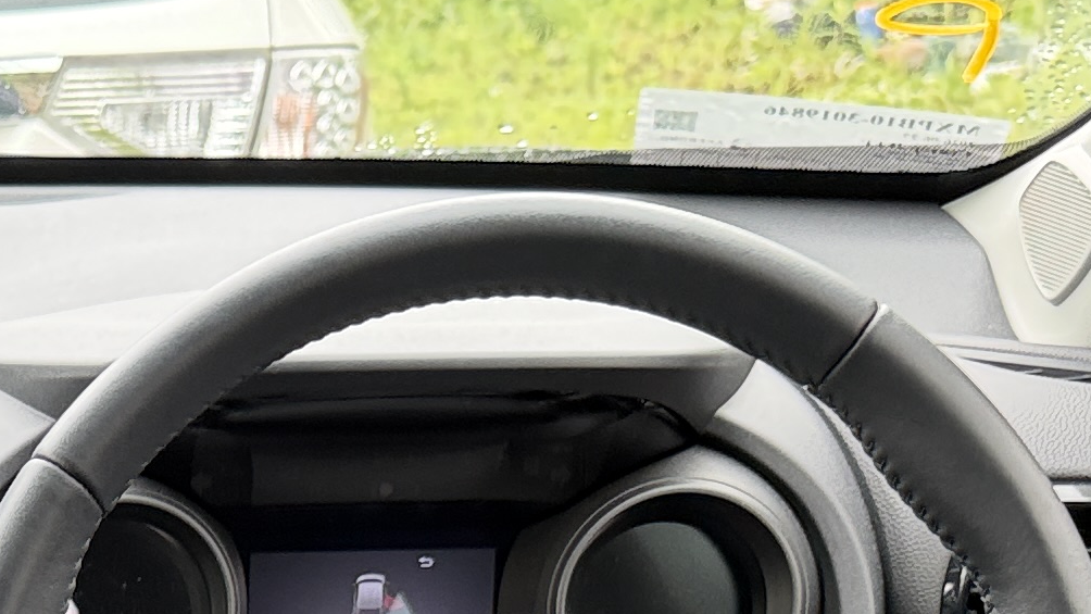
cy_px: 1236
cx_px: -392
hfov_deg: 18.7
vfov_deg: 10.6
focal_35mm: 105
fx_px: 3038
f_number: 1.78
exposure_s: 1/121
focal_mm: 6.76
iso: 160
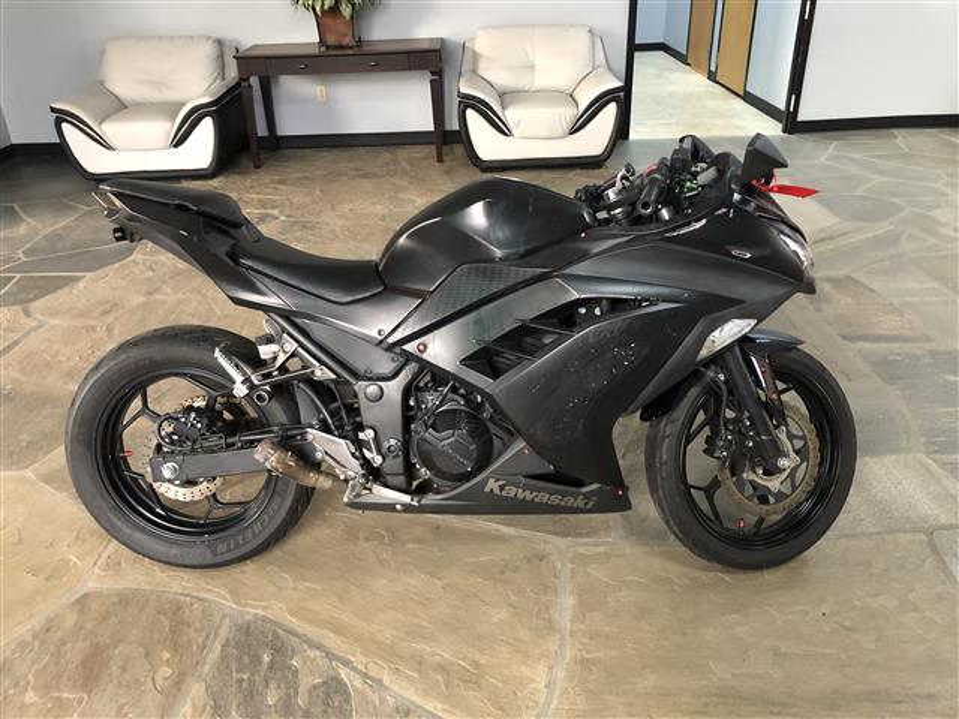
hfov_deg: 63.4
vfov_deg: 49.7
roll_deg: +0.9
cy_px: 360
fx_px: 776
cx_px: 480
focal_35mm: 28
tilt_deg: -28.5
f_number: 1.8
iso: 100
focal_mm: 3.99
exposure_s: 1/11
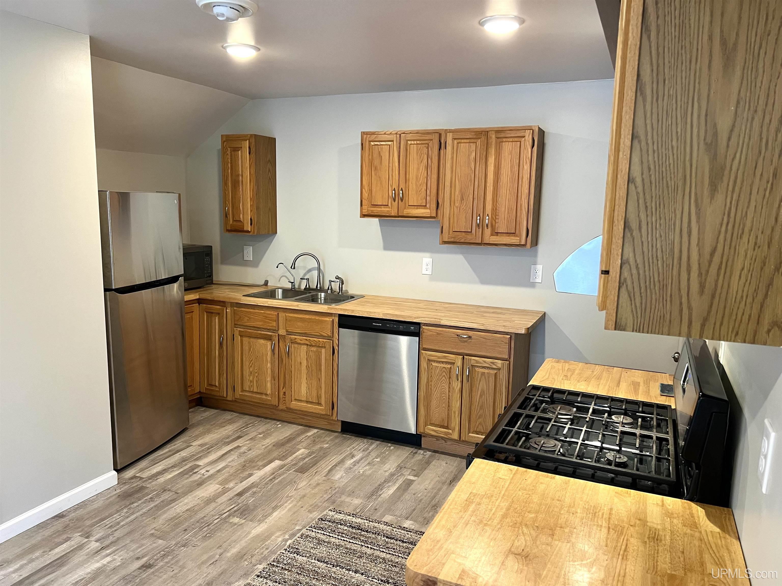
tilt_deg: -9.8
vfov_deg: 53.1
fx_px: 587
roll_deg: -1.8
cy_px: 293
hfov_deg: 67.3
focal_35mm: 26
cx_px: 391
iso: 160
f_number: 1.5
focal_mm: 5.7
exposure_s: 1/60
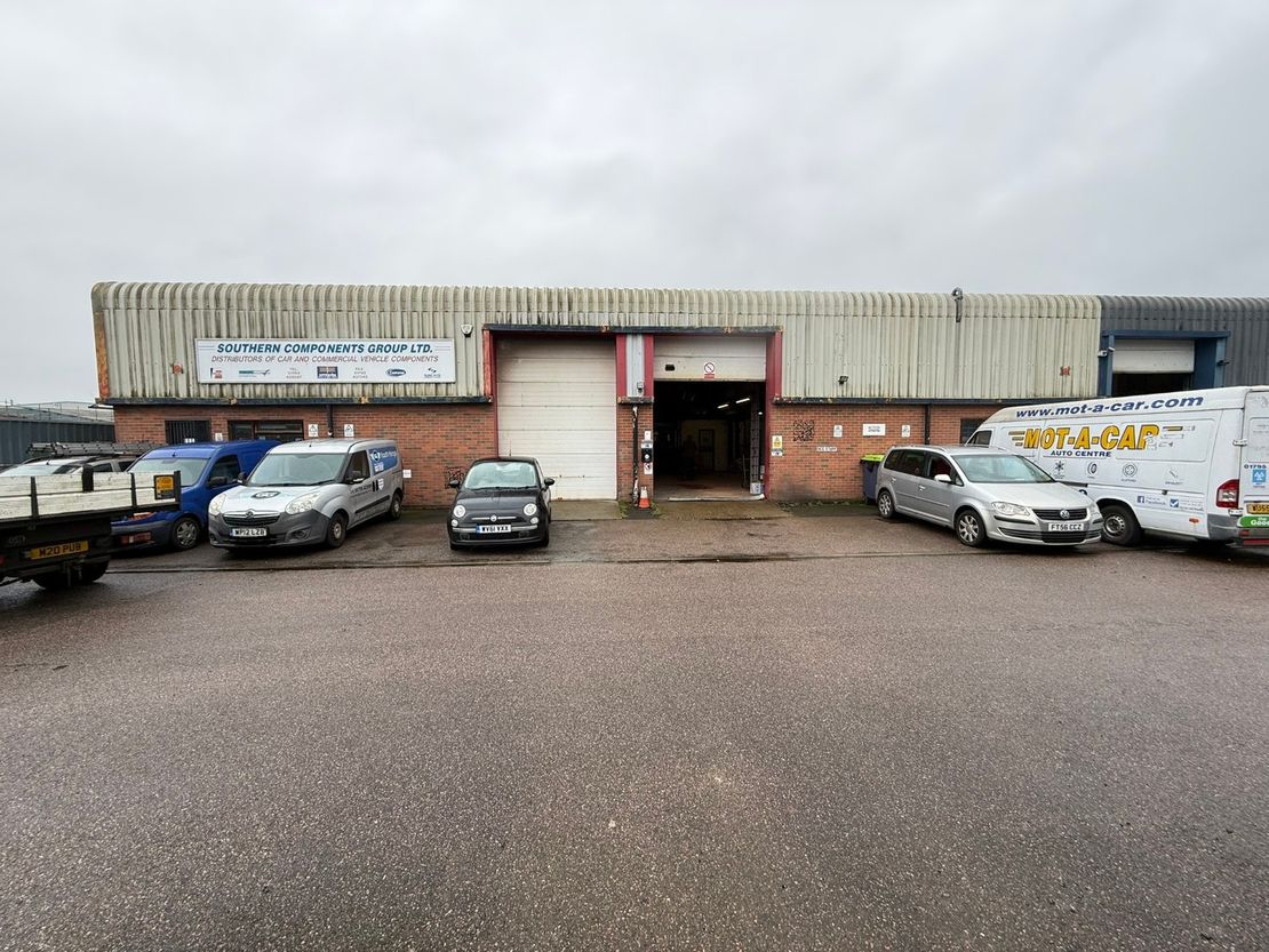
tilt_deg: -3.7
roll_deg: +0.3
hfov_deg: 102.1
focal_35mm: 14
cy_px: 476
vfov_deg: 85.7
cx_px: 634
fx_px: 513
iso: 50
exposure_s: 1/303
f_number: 2.2
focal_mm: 2.22
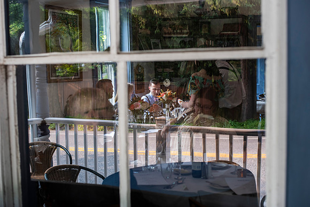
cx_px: 155
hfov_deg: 39.6
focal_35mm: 50
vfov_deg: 27.0
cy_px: 104
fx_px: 431
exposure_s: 1/80
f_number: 3.5
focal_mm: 50
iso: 500
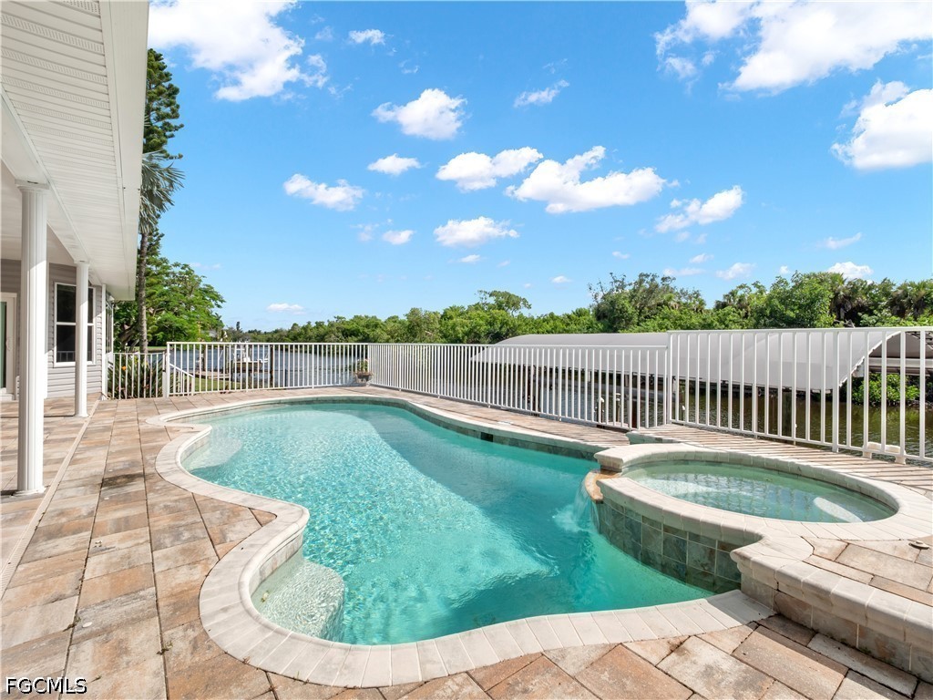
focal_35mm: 16
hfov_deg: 94.5
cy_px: 350
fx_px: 431
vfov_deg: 78.1
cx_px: 466
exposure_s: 1/640
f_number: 7.1
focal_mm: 8
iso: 200
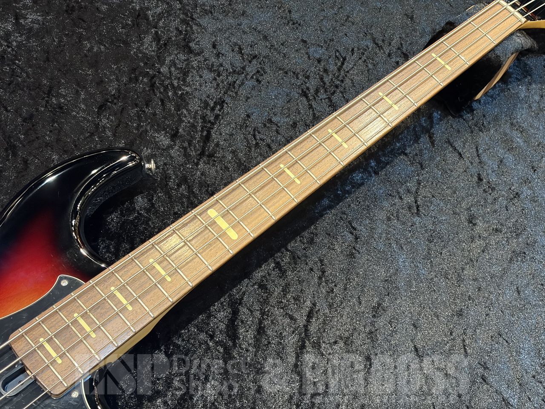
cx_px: 272
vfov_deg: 28.0
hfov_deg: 36.8
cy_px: 204
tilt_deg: -57.1
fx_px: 819
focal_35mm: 52
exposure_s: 1/40
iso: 160
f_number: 1.6
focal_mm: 5.96
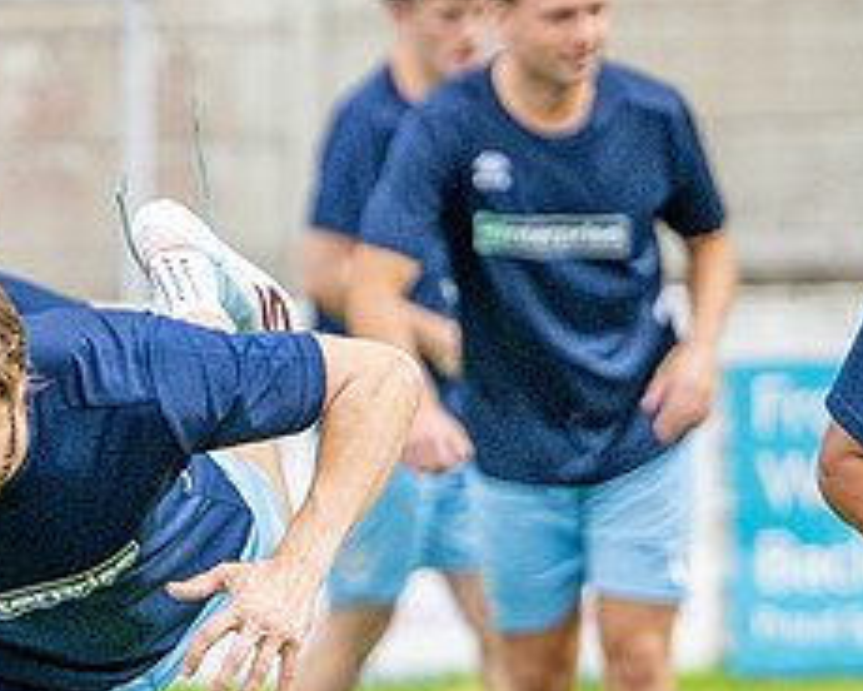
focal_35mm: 448
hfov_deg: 4.3
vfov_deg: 3.5
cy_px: 750
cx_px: -18
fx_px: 11443
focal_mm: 85
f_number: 1.6
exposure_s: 1/6400
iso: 360
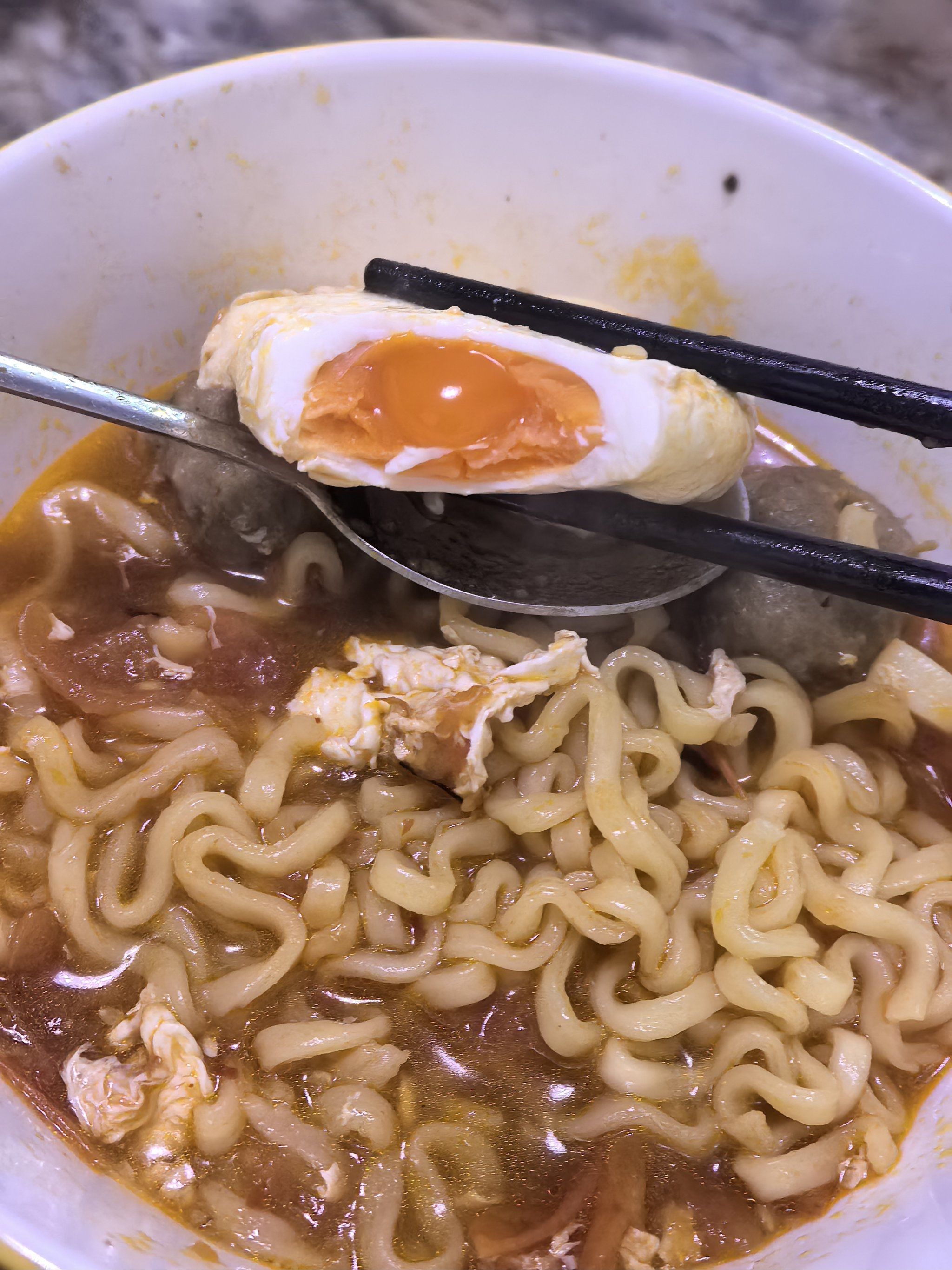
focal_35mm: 42
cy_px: 635
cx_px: 476
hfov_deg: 34.3
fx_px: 1540
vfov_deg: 44.8
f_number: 2
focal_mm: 5.75
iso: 640
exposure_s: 1/33.3
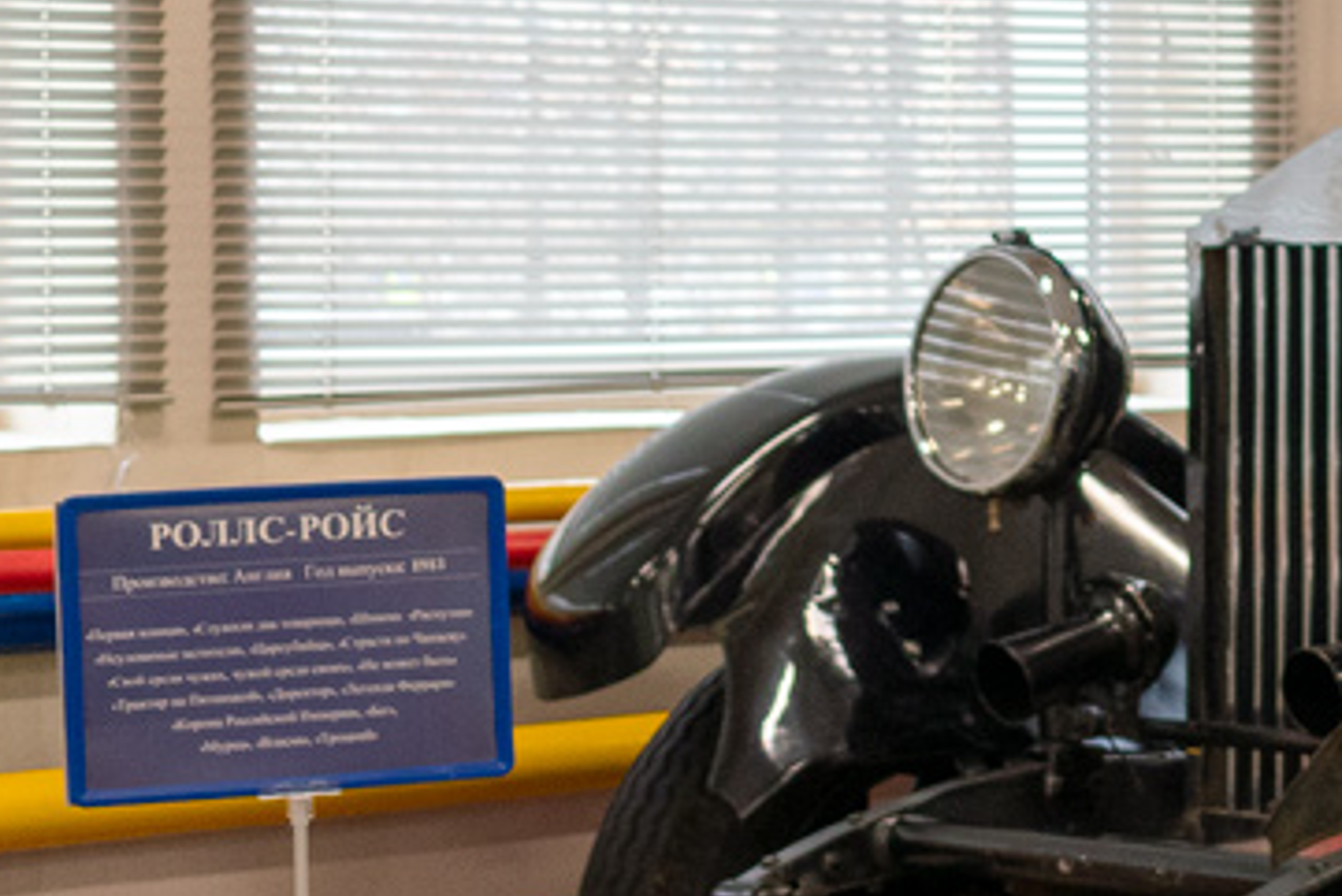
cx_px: 2093
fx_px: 4363
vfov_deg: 11.7
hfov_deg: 15.9
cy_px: 322
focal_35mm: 117
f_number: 3.8
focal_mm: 22
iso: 360
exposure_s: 1/40
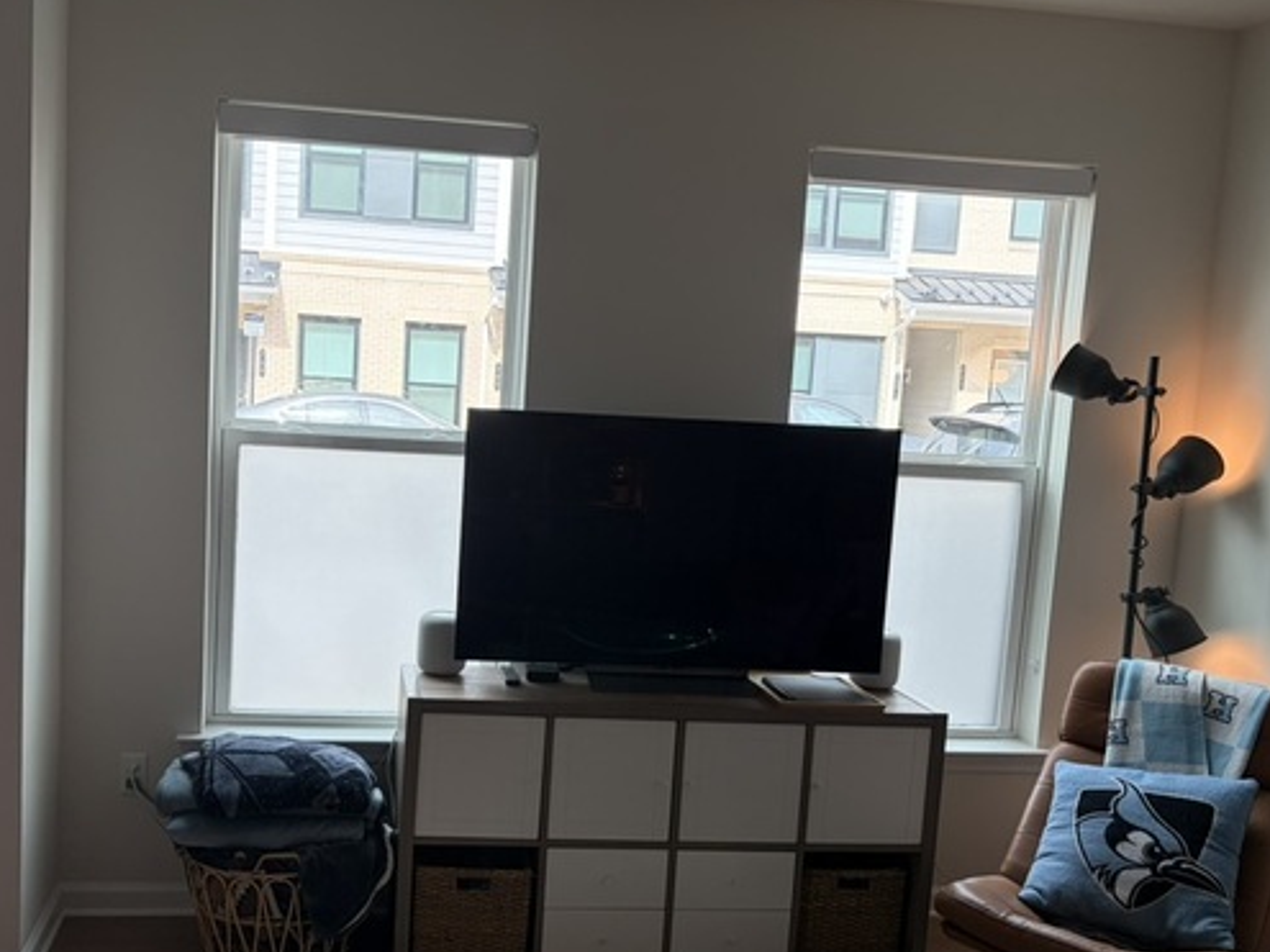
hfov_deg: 52.2
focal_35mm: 35
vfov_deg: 40.6
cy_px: 523
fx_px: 1284
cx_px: 499
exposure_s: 1/171
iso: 50
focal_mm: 5.96
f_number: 1.6
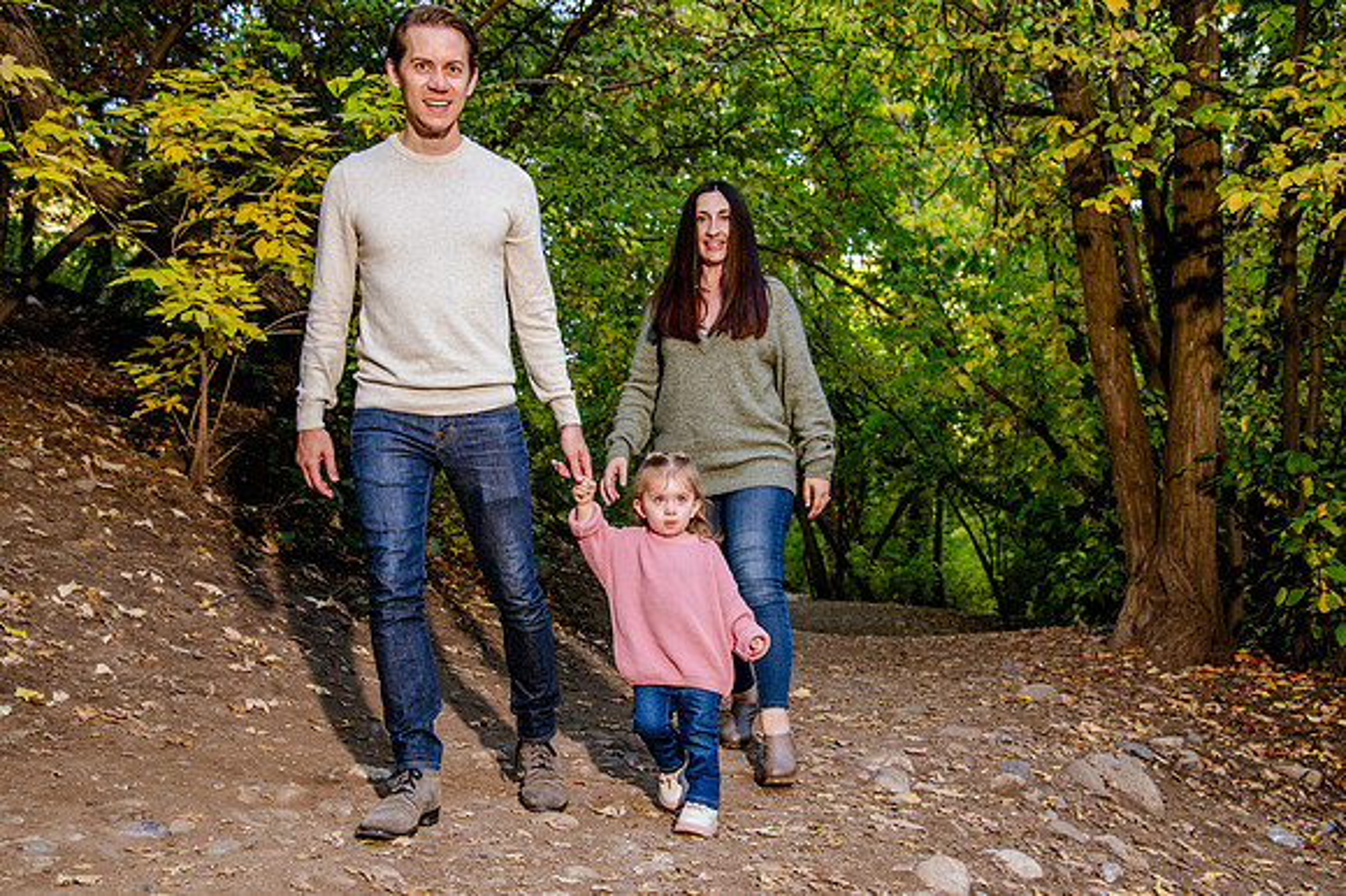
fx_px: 1499
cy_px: 456
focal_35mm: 40
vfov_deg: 33.3
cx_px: 662
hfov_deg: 48.4
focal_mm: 38
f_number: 5
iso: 1000
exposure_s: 1/100
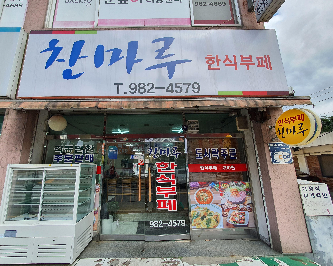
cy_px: 137
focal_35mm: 14
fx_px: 138
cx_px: 155
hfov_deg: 100.5
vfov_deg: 87.9
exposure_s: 1/289
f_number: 2.2
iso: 50
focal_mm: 1.8
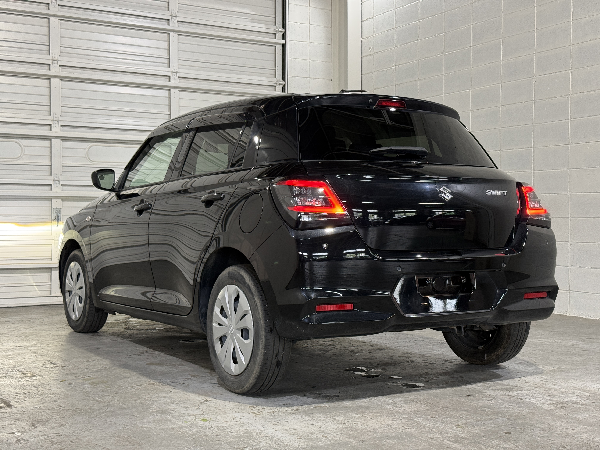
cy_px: 225
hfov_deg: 39.7
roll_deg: +0.0
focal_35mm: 48
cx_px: 300
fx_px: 832
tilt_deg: -0.3
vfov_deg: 30.3
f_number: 1.78
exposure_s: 1/60
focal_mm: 6.76
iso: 125
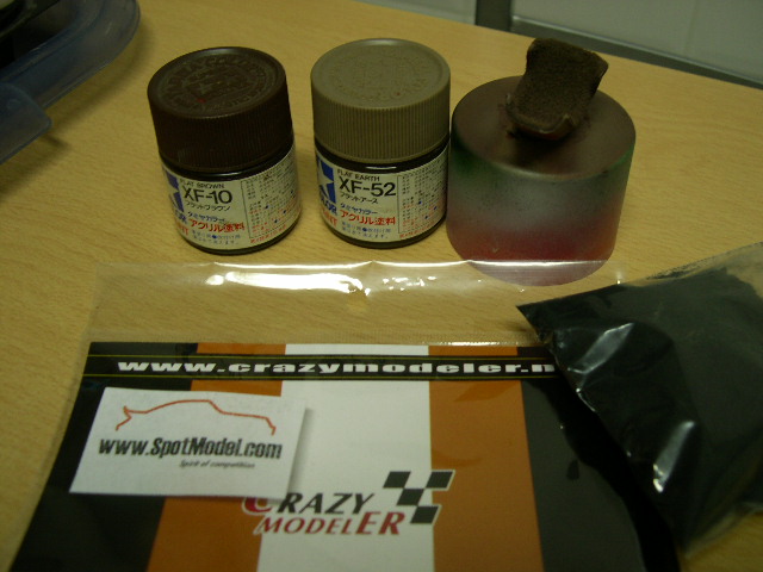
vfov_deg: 37.7
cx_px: 382
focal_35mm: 38
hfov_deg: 49.0
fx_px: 838
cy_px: 286
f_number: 2.8
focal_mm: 8
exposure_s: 1/10.2
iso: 100
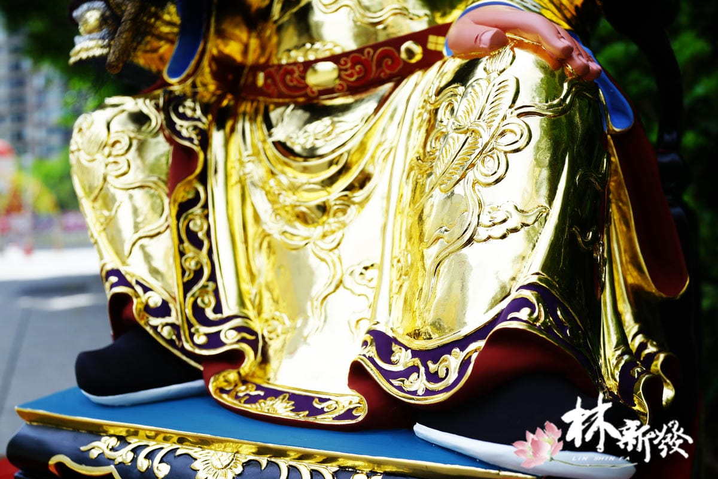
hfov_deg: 54.4
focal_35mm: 35
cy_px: 240
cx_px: 359
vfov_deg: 37.9
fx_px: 698
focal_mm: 35
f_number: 8
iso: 200
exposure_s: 1/320
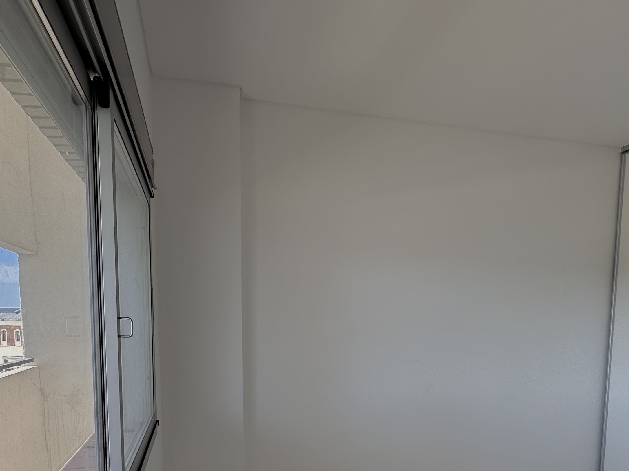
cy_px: 373
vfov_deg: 50.1
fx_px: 472
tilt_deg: -6.4
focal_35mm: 26
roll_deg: -0.8
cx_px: 319
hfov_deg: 67.3
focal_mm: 2.22
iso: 40
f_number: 2.2
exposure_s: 1/190
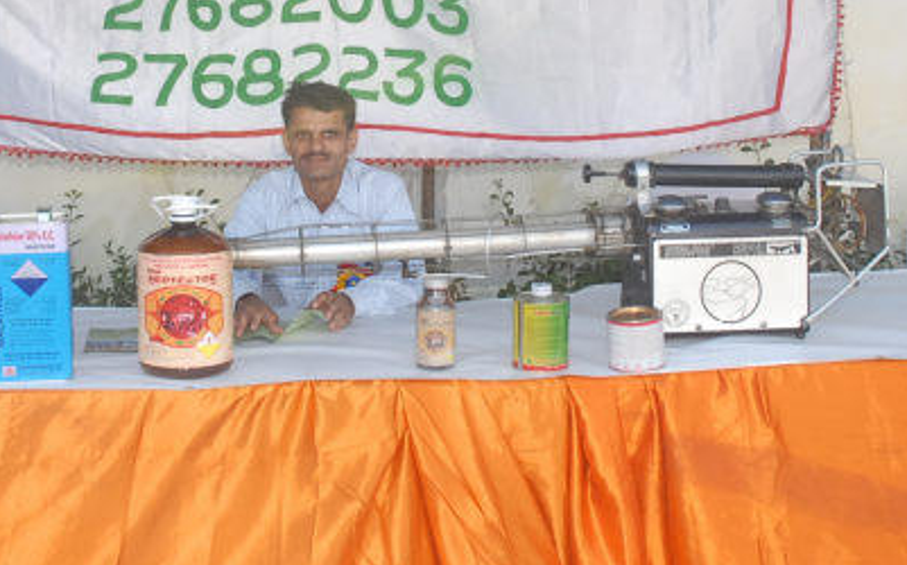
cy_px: 92
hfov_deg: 36.8
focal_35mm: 55
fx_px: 1359
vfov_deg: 23.1
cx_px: 373
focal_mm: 18
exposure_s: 1/125
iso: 400
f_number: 6.3
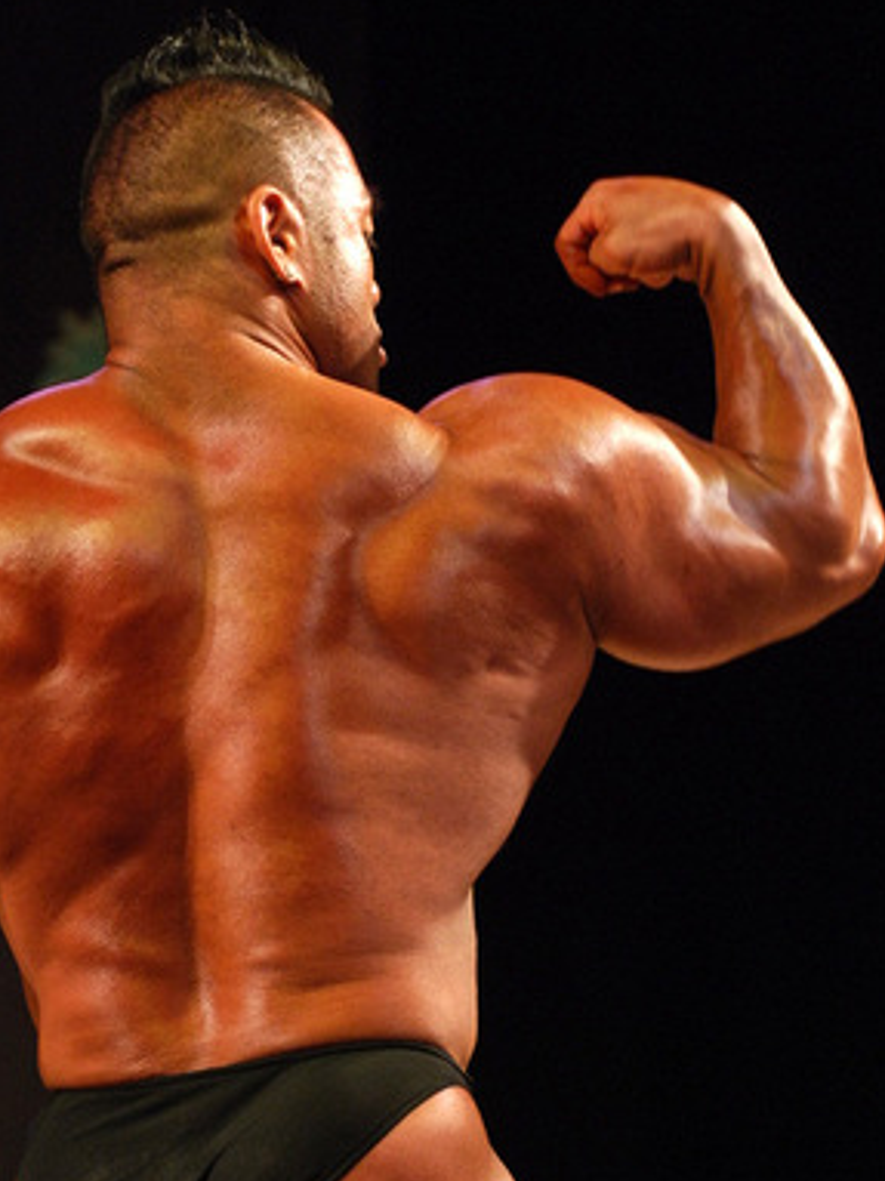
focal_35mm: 181
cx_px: 339
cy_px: 808
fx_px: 6173
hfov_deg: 8.2
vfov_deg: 10.9
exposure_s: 1/100
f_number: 2.8
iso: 640
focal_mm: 80
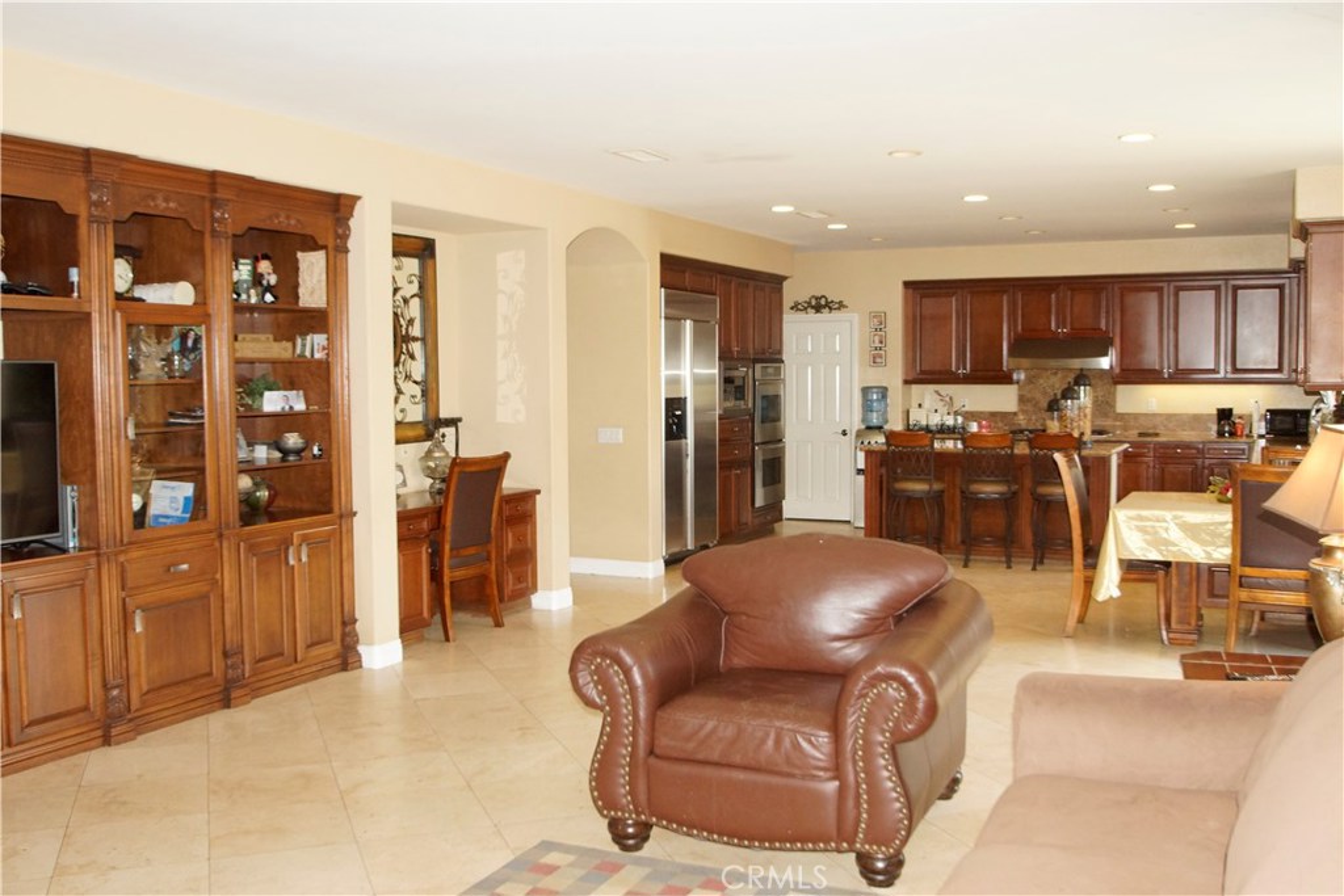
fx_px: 1232
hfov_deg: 57.2
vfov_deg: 40.0
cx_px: 672
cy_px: 448
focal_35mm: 33
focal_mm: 22
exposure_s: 1/100
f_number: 4.5
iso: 1000
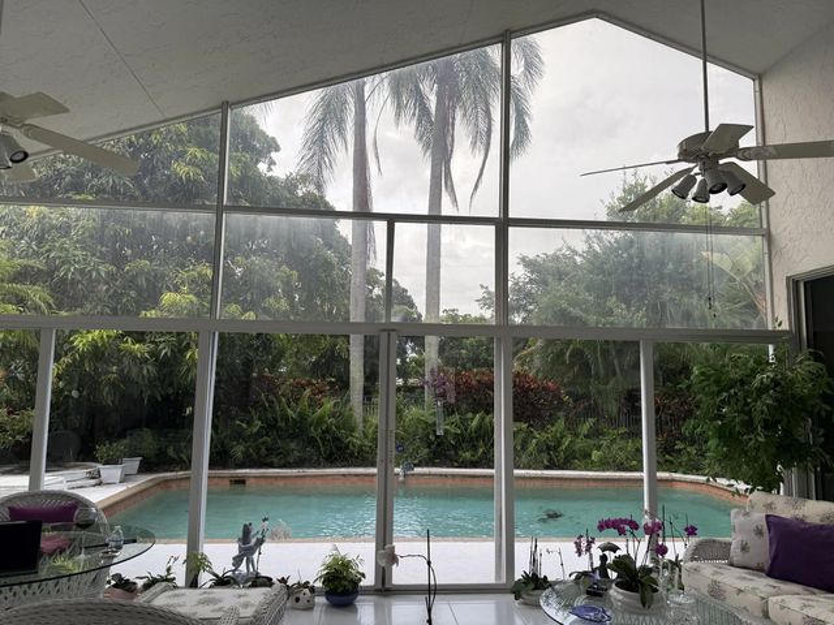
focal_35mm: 24
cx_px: 417
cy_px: 312
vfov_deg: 56.8
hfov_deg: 71.6
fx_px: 578
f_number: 1.78
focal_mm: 6.76
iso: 80
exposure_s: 1/370
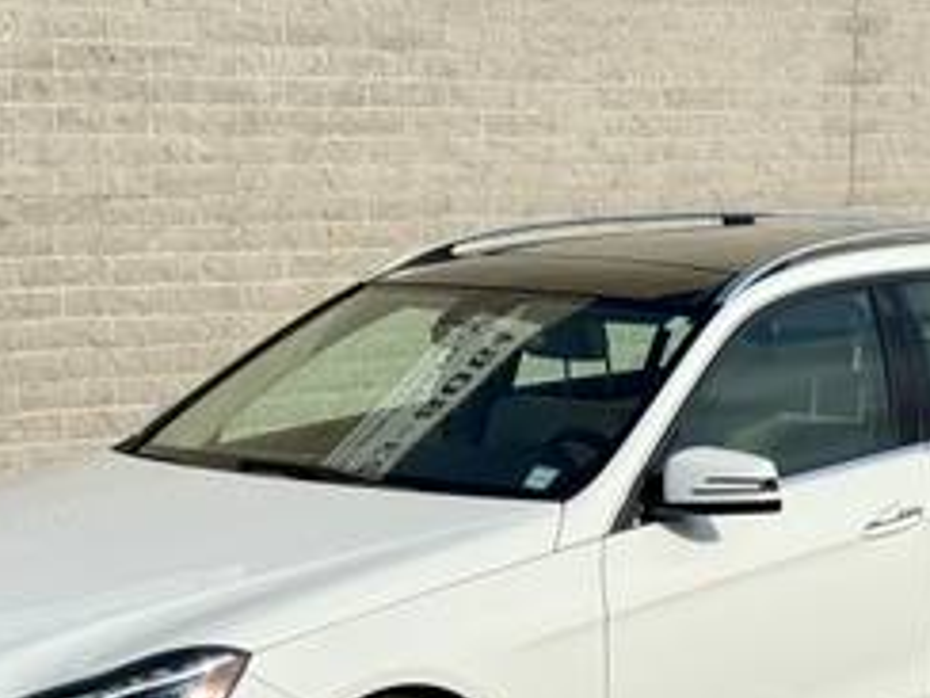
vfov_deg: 11.6
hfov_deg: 15.6
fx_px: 3385
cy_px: 713
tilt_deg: -8.8
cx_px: 572
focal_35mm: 126
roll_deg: -0.6
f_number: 1.78
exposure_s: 1/8772
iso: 64
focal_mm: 6.76
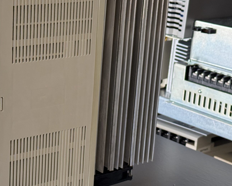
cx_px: 43
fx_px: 639
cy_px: 96
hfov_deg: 20.3
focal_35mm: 93
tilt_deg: -17.2
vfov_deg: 16.5
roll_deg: -2.0
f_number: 1.78
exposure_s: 1/100
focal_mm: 6.76
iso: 80
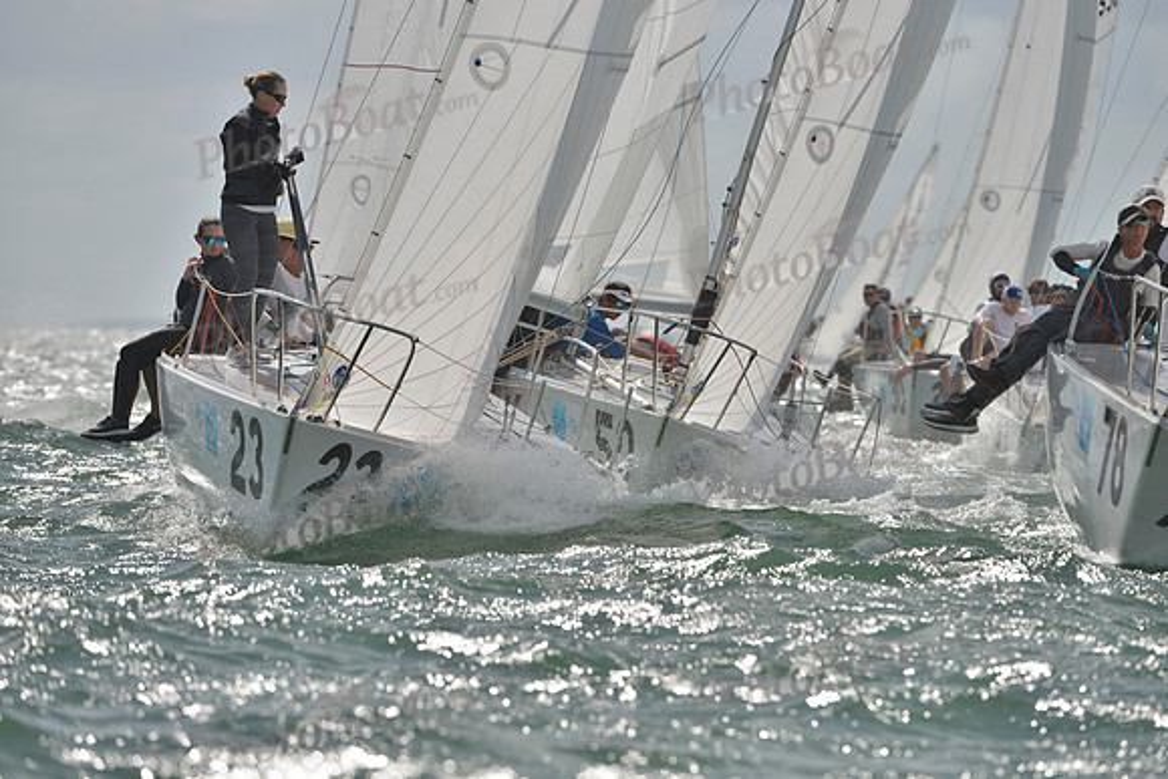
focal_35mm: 340
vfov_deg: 4.0
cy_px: 390
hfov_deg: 6.1
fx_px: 11033
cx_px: 584
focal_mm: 340
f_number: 7.1
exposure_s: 1/2500
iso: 280
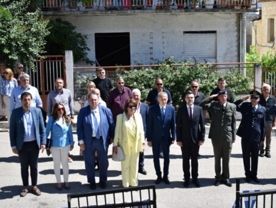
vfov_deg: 25.7
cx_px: 159
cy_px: 89
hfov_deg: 33.7
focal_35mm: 57
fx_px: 455
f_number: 4.5
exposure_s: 1/500
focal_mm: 30
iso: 100
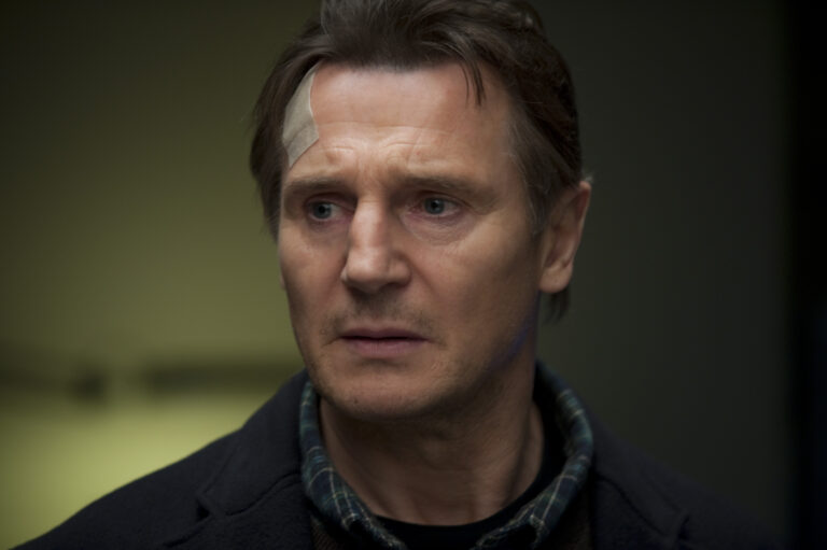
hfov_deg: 11.1
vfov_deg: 7.4
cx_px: 414
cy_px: 275
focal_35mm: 185
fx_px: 4247
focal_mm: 185
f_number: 3.2
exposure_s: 1/125
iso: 500
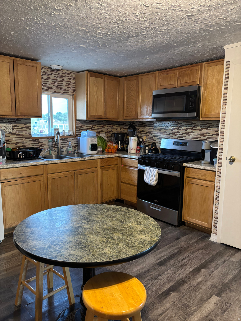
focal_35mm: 26
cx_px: 120
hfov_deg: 53.1
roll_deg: -1.8
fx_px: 241
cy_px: 160
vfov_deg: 67.3
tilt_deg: -8.3
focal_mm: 5.96
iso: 400
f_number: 1.6
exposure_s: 1/60
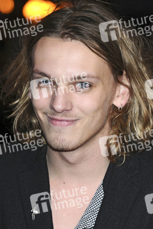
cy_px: 114
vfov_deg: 10.5
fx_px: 1242
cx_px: 76
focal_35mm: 195
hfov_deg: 7.0
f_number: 5
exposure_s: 1/160
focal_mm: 130
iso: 400
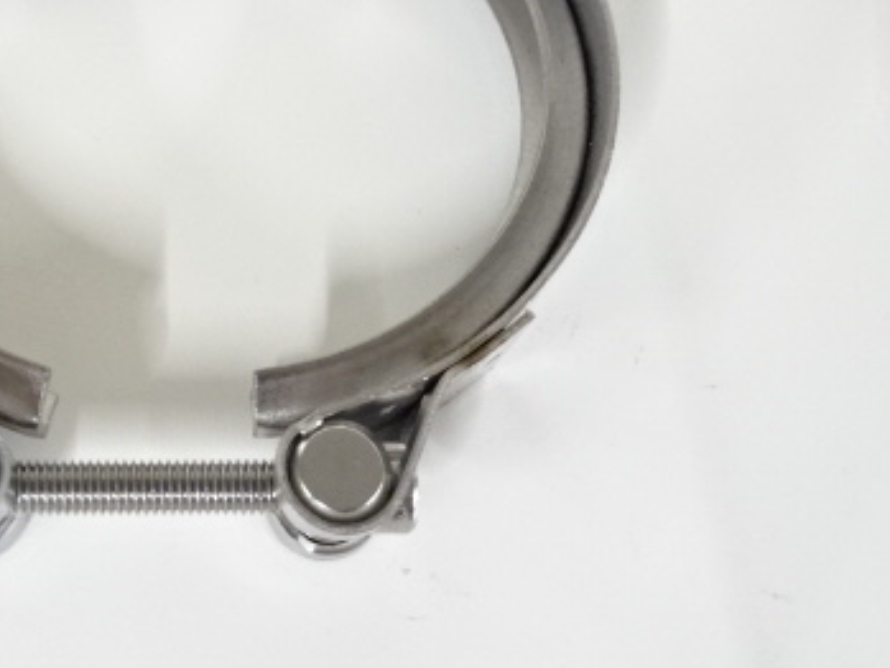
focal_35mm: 44
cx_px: 158
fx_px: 1132
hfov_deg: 40.8
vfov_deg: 32.2
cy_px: 161
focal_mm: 4.1
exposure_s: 1/8
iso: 800
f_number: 3.5
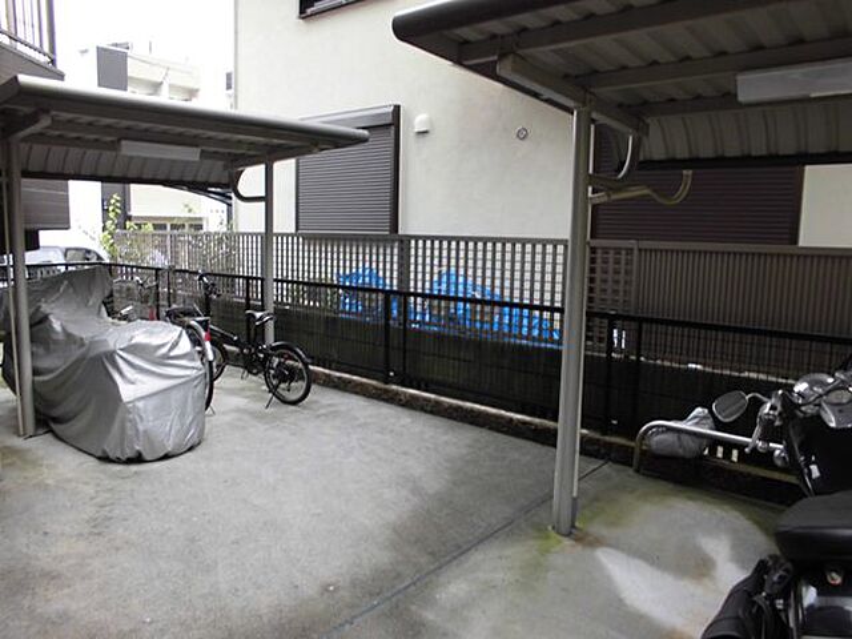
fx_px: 640
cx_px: 426
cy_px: 320
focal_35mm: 26
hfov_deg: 67.3
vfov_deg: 53.1
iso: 100
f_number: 3.5
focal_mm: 4.6
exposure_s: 1/100
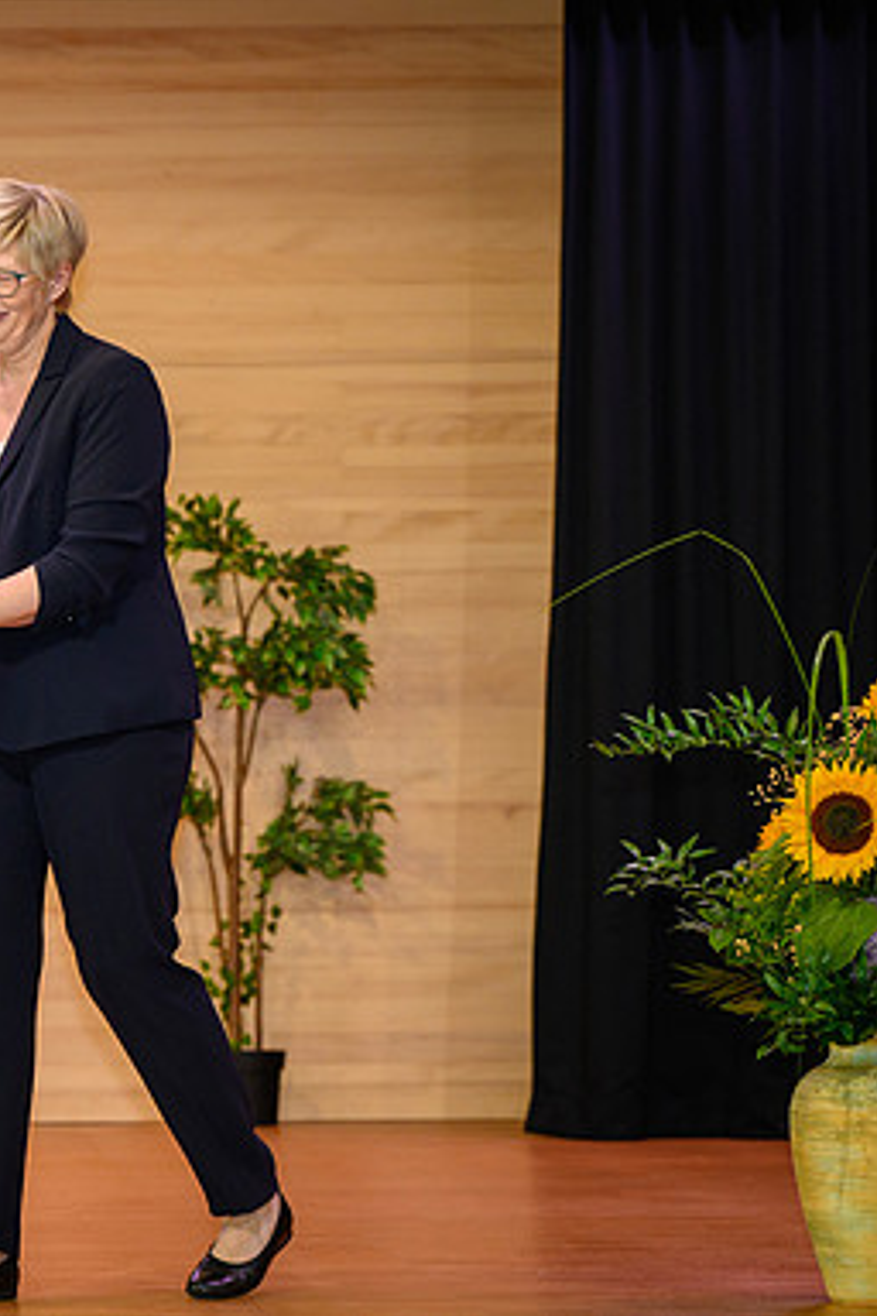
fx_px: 7015
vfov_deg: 10.7
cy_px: 560
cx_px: -158
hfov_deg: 7.1
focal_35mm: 192
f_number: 5
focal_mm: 110
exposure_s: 1/200
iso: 2000
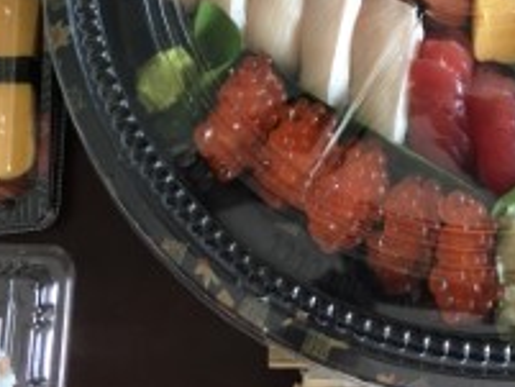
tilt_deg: -71.9
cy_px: -28
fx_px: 968
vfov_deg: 21.5
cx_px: 254
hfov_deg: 29.8
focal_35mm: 65
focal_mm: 4.15
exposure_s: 1/30
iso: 100
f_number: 2.2
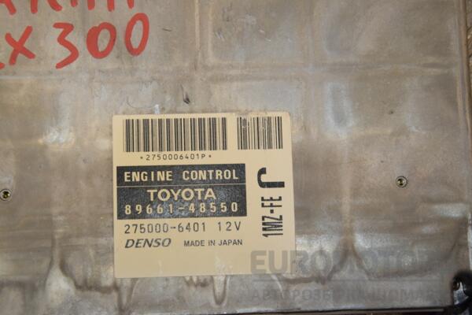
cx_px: 236
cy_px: 158
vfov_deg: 15.7
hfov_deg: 23.4
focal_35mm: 87
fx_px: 1141
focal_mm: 58
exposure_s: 1/200
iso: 800
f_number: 10
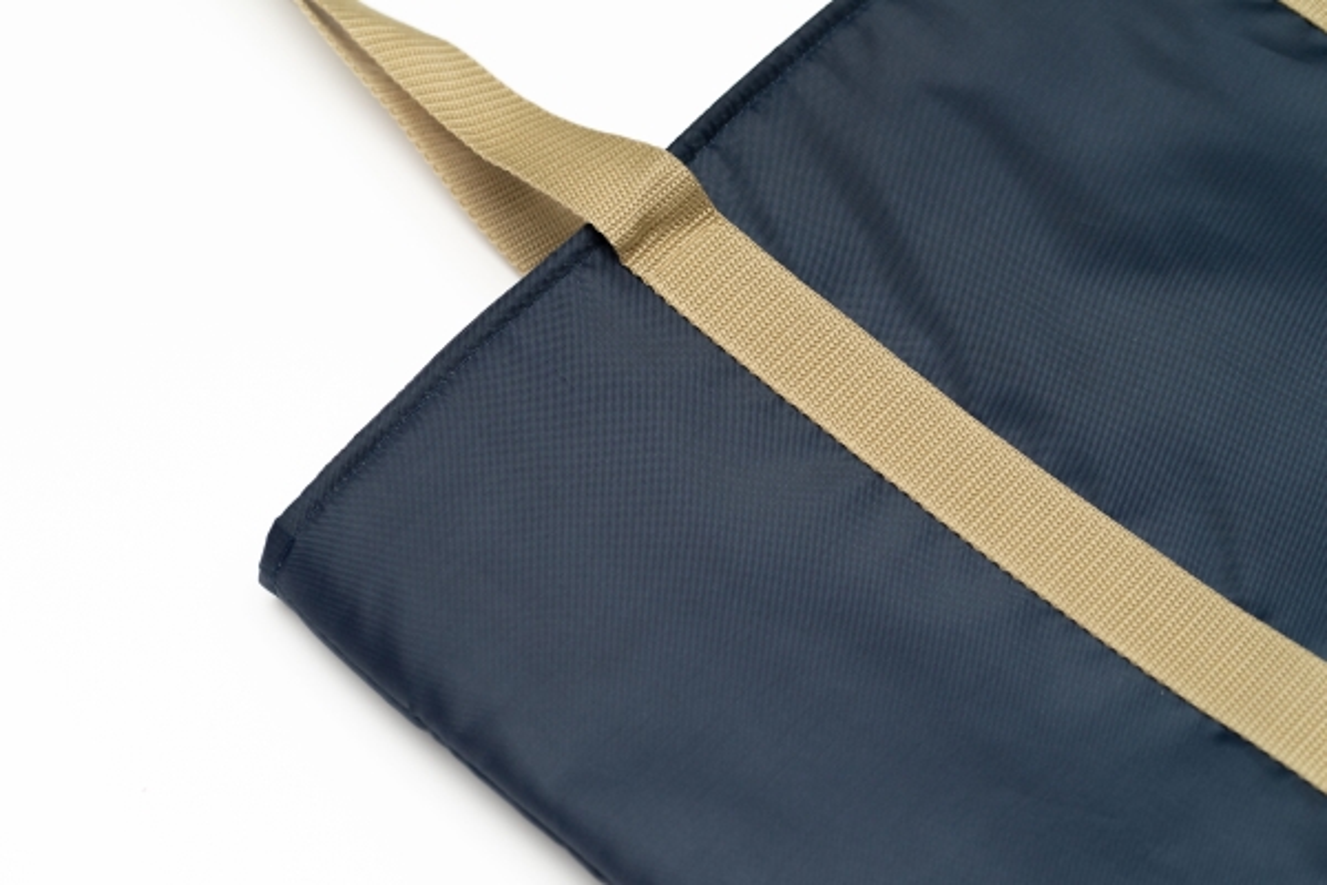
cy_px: 442
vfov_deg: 16.1
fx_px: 3133
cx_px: 664
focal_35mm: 85
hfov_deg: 23.9
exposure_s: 1/200
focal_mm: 85
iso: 800
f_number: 6.3
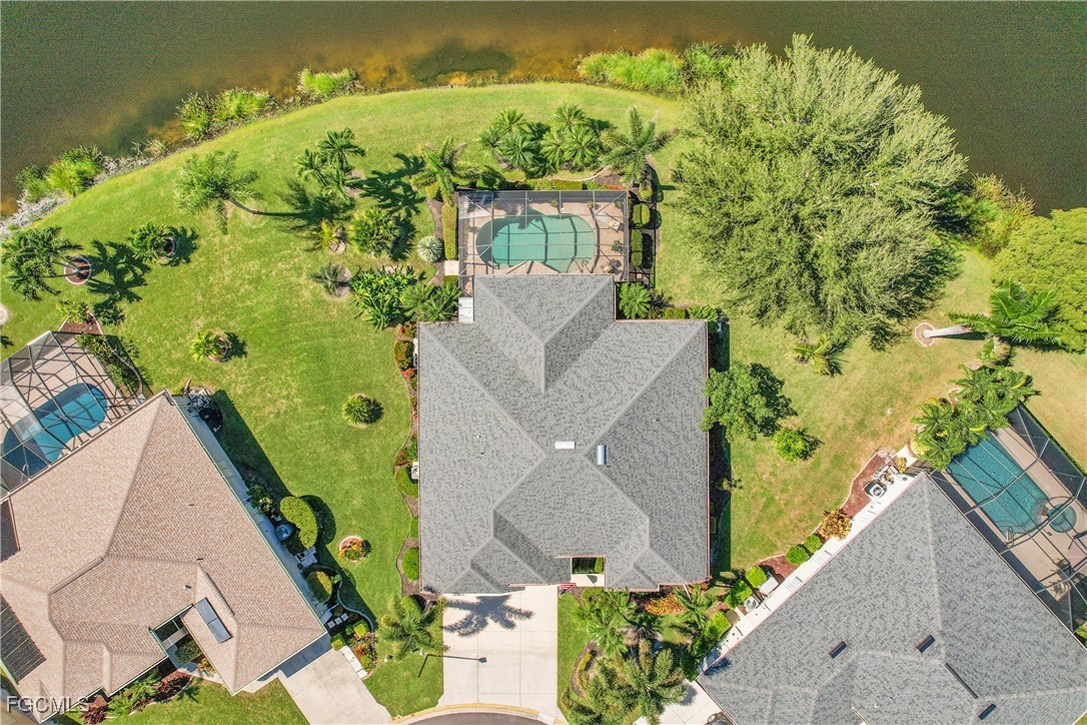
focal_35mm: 22
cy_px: 362
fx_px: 664
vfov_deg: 57.2
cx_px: 544
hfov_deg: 78.6
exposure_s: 1/725
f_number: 2.8
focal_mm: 8.38
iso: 120
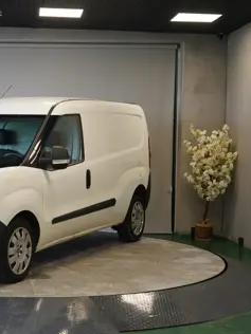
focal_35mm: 70
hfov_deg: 20.5
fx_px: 677
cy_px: 168
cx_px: 16
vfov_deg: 27.8
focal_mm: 48
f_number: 4.5
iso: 1250
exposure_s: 1/160
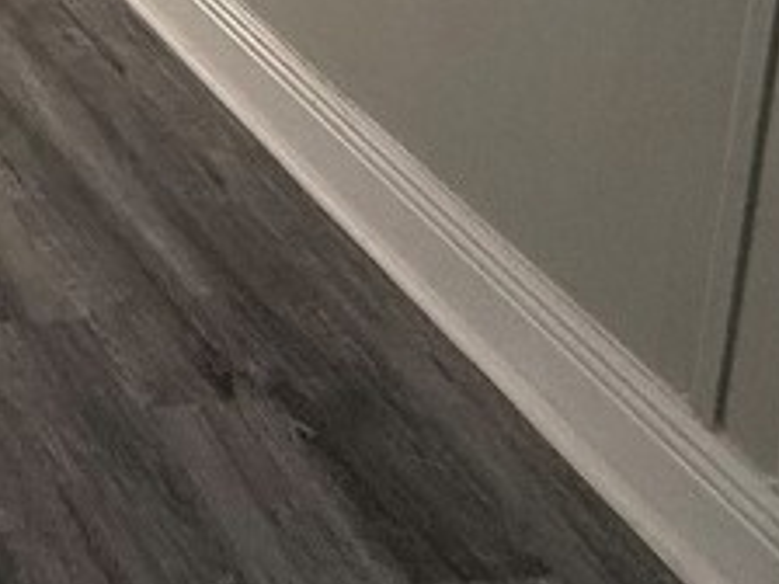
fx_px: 1440
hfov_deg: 21.6
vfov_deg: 16.4
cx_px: -563
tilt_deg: -7.1
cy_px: -640
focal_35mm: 64
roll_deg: -0.7
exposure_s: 1/99
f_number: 2.2
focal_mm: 2.22
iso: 200
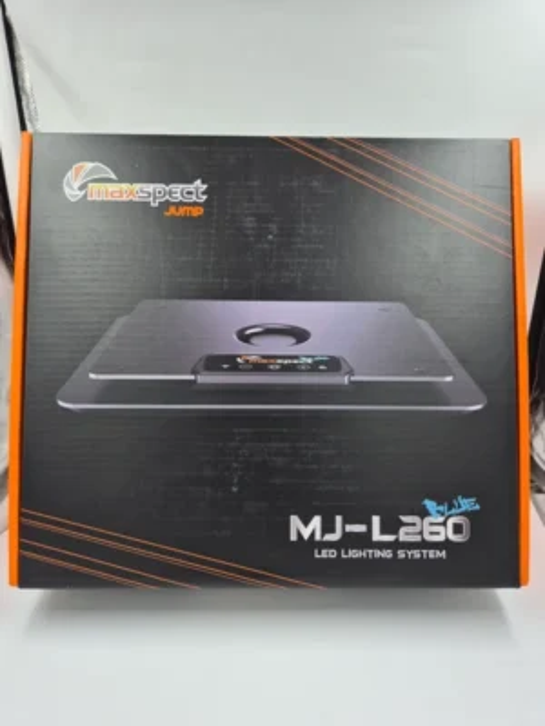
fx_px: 483
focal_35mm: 23
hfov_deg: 58.9
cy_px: 363
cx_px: 272
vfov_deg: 73.9
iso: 25
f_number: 1.8
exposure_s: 1/427
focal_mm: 5.4
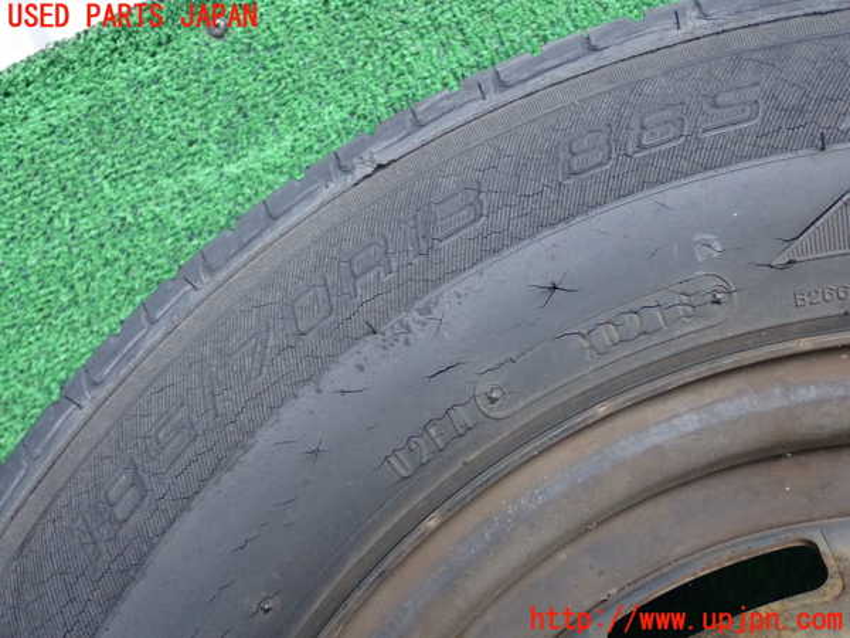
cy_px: 319
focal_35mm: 41
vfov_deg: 35.1
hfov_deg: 45.8
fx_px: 1007
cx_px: 425
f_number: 2.8
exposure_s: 1/125
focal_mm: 7.31
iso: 1000
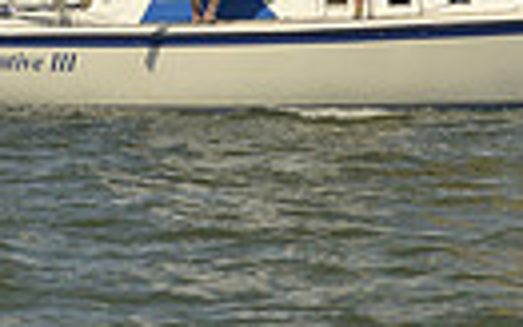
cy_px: -710
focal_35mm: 407
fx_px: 5804
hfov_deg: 5.2
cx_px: 481
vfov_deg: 3.2
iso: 200
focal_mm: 90
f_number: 6.3
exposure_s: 1/800
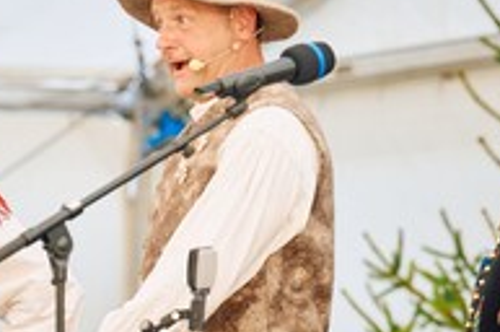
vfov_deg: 4.2
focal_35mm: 327
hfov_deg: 6.3
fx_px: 4534
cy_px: 166
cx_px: 171
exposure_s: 1/160
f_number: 3.5
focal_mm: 140
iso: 320
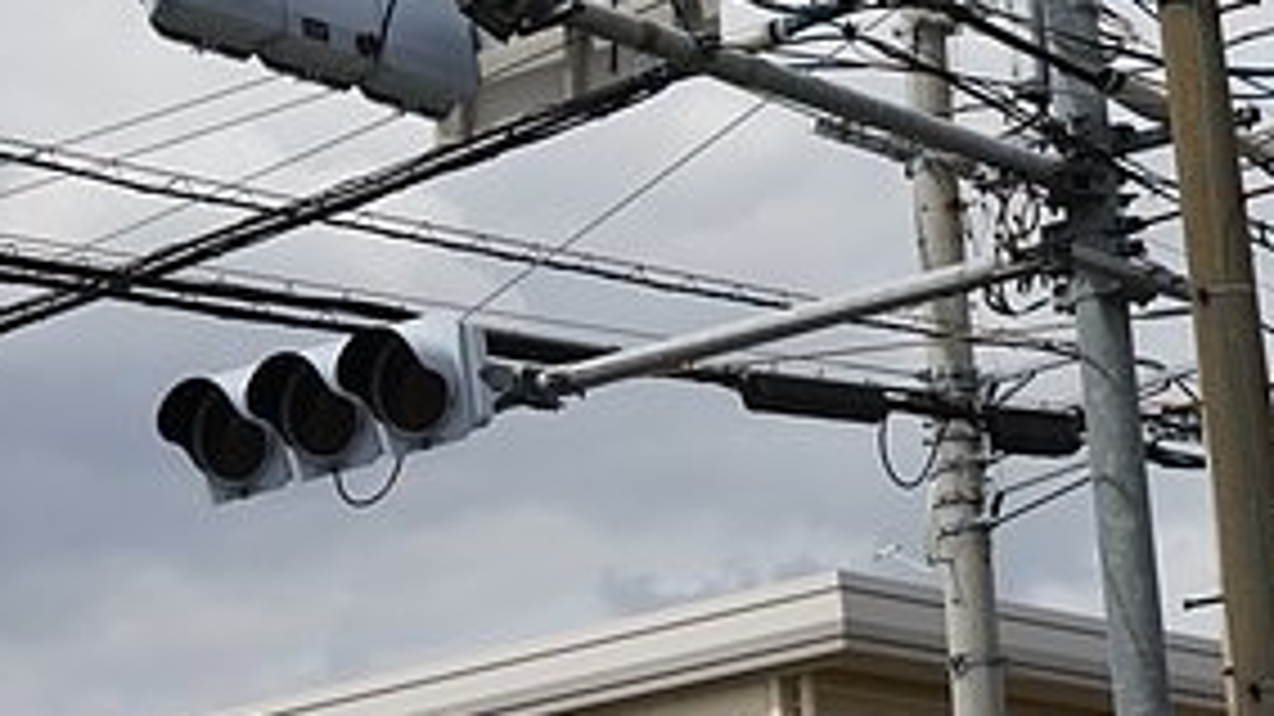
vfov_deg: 8.5
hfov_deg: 15.1
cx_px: 981
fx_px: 4796
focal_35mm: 142
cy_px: 27
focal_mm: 50
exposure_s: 1/250
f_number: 11
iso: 100
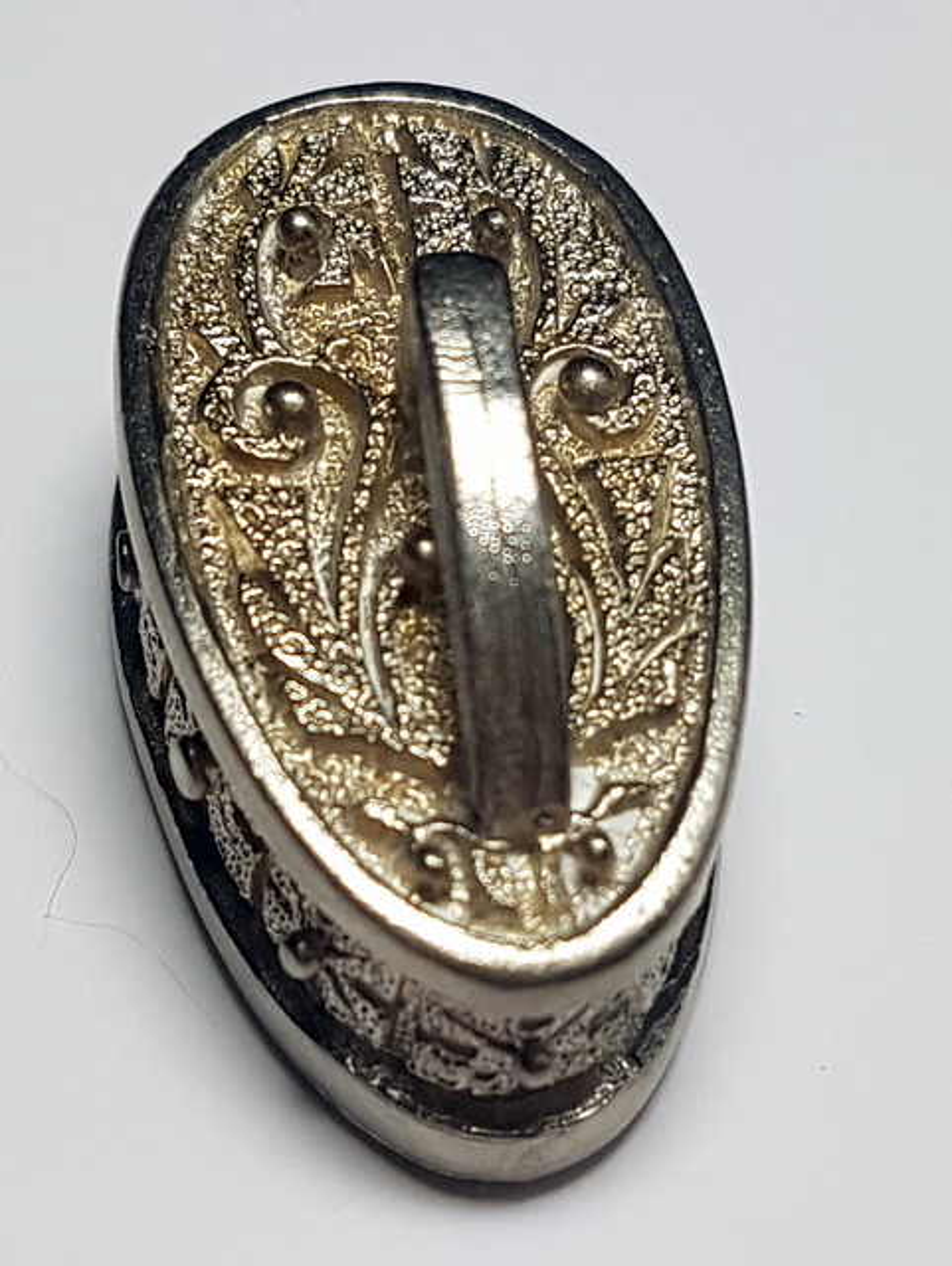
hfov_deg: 53.1
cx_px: 476
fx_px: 952
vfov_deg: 67.3
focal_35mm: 26
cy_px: 633
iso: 50
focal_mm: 4.2
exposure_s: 1/149
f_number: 1.7
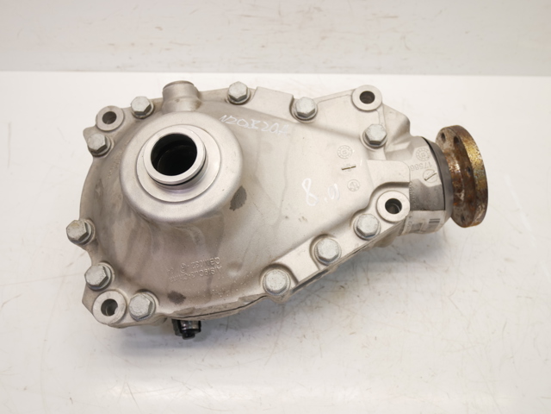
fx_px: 509
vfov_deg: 44.2
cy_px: 207
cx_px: 276
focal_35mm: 32
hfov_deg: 56.8
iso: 320
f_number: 3.9
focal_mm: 16
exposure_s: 1/60
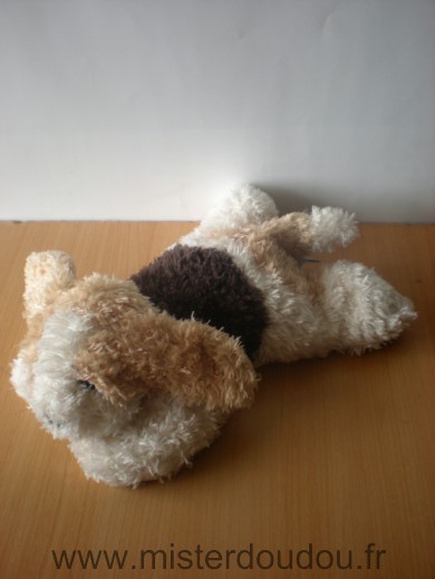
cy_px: 290
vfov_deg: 49.0
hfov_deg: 37.7
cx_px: 218
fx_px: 637
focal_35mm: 38
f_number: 3.1
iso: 88
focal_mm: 6.3
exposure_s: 1/66.8
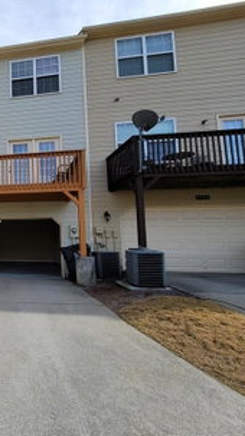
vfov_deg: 86.6
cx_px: -48
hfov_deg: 40.0
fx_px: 231
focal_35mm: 20
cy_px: 225
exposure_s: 1/1342
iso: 64
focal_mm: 2.2
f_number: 2.2
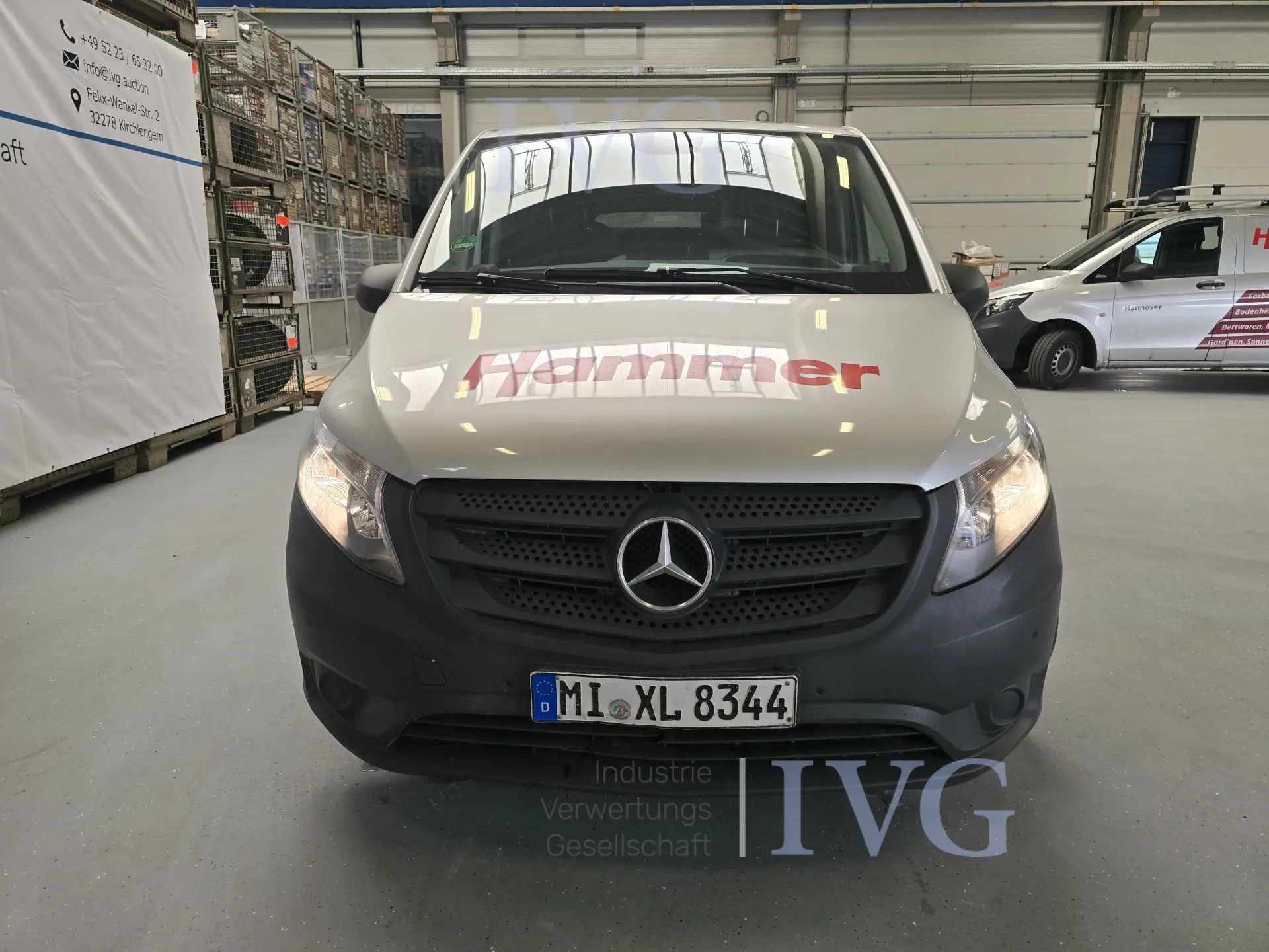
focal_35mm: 23
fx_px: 843
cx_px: 634
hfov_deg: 73.9
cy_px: 476
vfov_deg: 58.9
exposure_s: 1/180
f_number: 1.7
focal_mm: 6.3
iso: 100
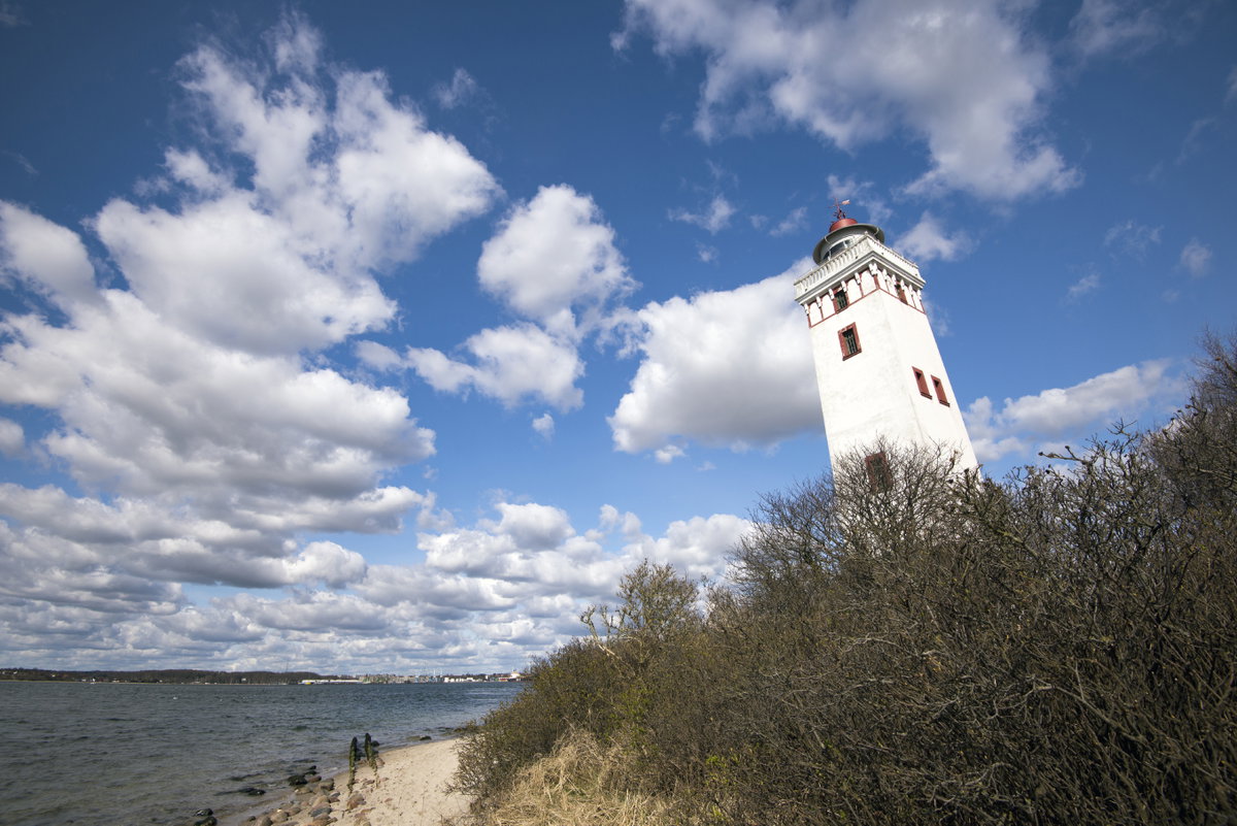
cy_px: 413
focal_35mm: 16
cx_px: 618
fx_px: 550
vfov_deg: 73.8
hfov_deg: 96.7
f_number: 9
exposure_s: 1/320
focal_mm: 16
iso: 200
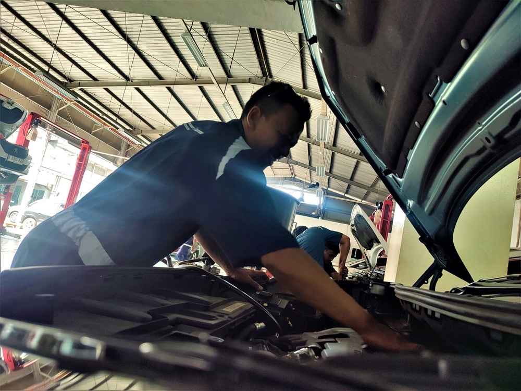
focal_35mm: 25
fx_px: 376
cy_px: 196
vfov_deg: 54.9
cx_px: 260
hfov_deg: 69.4
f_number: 1.9
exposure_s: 1/33
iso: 75
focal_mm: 6.04
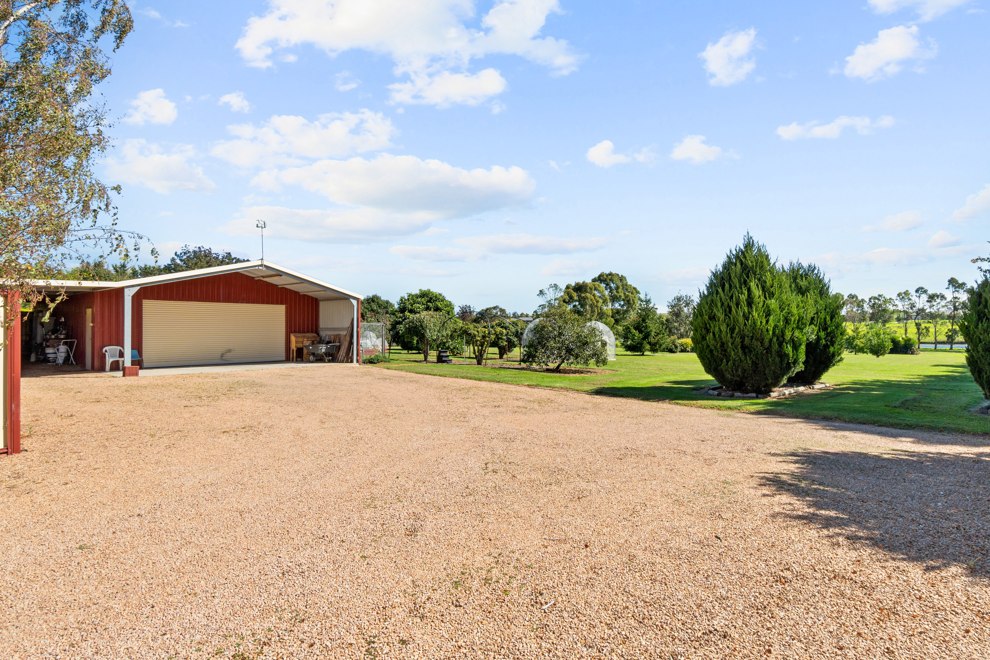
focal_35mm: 17
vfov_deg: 70.4
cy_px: 329
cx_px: 512
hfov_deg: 93.2
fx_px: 467
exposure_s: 1/320
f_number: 8
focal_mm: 10
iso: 100
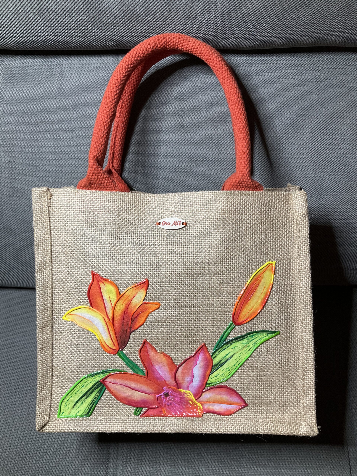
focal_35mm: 29
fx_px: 399
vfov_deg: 61.7
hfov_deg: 48.2
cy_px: 238
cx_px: 178
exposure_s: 1/50
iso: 80
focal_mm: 3
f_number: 1.8
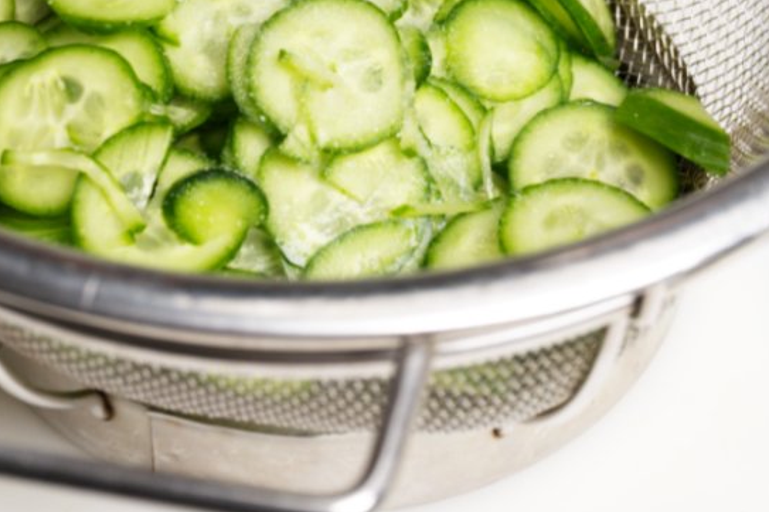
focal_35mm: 106
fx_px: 2264
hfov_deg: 19.3
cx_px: 367
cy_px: -26
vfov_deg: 12.7
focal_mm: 48
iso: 800
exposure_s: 1/800
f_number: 8
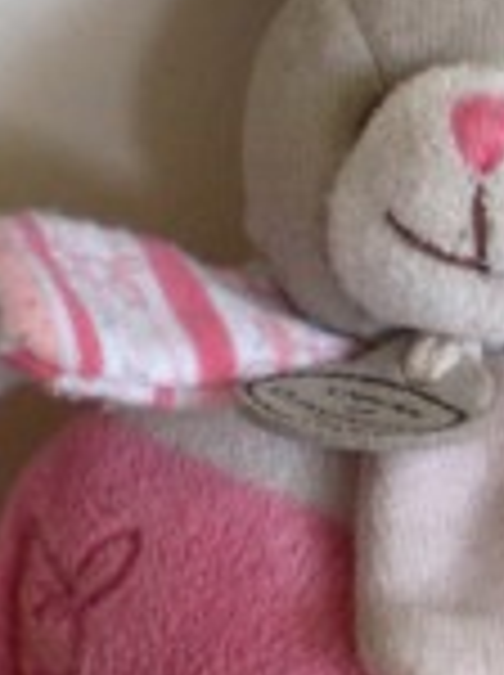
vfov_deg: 15.0
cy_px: 342
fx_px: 2570
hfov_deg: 11.1
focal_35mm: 132
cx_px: 549
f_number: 3.1
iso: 143
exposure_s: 1/59
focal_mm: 6.3
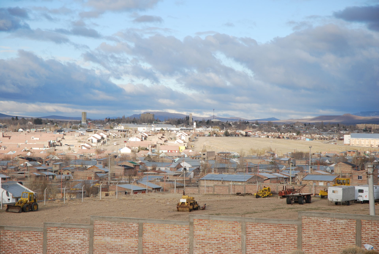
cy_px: 127
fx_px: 1107
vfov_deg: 13.1
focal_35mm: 105
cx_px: 190
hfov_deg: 19.4
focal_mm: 70
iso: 200
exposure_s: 1/400
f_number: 5
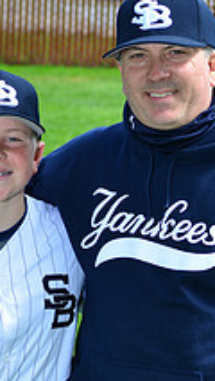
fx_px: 2308
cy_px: 460
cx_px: 92
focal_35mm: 228
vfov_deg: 9.3
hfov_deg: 5.3
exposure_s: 1/200
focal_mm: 80
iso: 160
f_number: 8
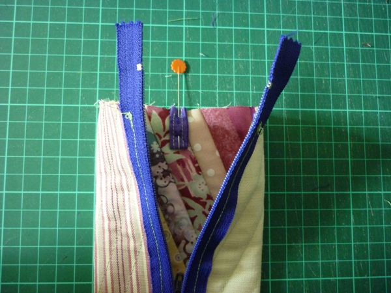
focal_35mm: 33
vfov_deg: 42.9
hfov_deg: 55.4
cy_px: 146
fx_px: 373
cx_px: 196
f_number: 2.8
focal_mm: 5.5
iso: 400
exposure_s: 1/10
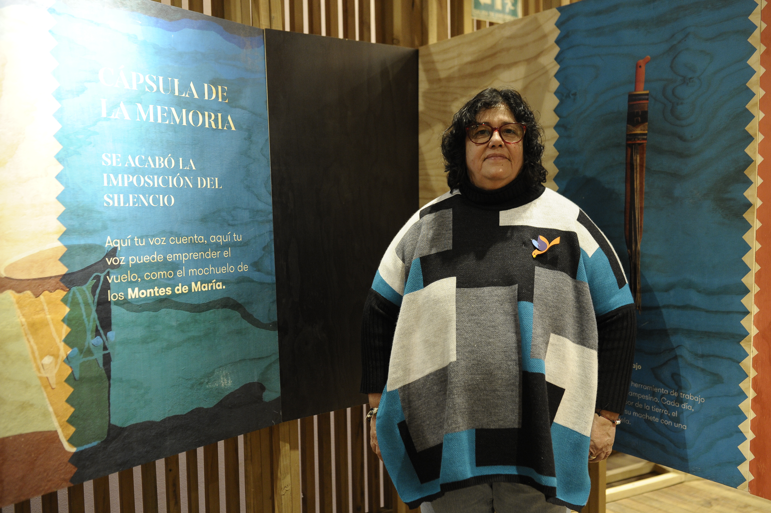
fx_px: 749
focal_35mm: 35
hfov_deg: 54.5
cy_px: 256
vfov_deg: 37.8
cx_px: 386
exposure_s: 1/160
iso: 3200
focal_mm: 35
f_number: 2.8
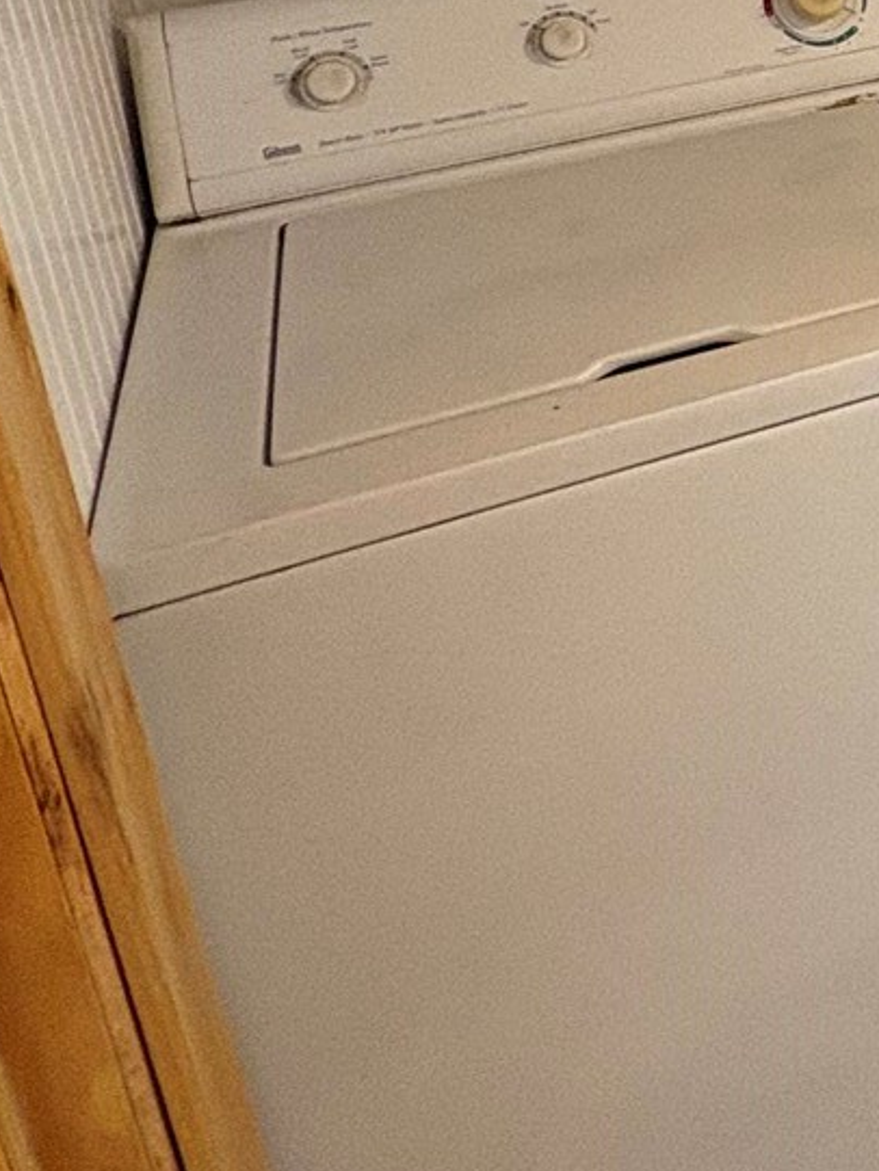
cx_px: 1492
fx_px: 1794
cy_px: -95
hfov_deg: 20.9
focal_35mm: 53
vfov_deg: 32.2
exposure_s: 1/60
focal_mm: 2.22
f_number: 2.2
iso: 320
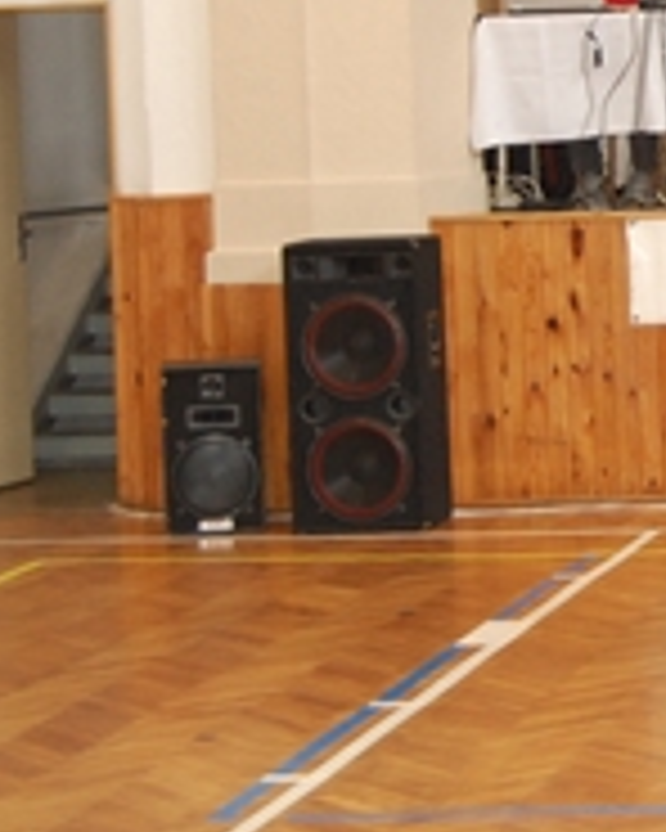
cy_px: 121
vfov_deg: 14.3
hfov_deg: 11.1
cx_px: 1044
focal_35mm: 133
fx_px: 3284
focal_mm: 35
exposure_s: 1/60
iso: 1000
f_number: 4.8
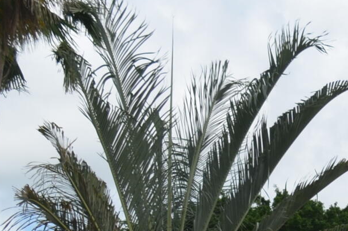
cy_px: 463
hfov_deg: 10.1
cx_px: 658
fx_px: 1853
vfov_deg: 6.9
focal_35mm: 192
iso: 100
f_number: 8
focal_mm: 26
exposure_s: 1/250
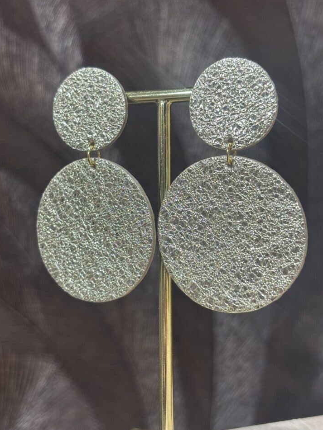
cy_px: 208
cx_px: 161
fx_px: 697
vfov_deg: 34.4
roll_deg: +0.2
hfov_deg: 26.1
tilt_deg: -4.3
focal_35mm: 56
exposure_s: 1/100
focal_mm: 5.96
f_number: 1.6
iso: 40
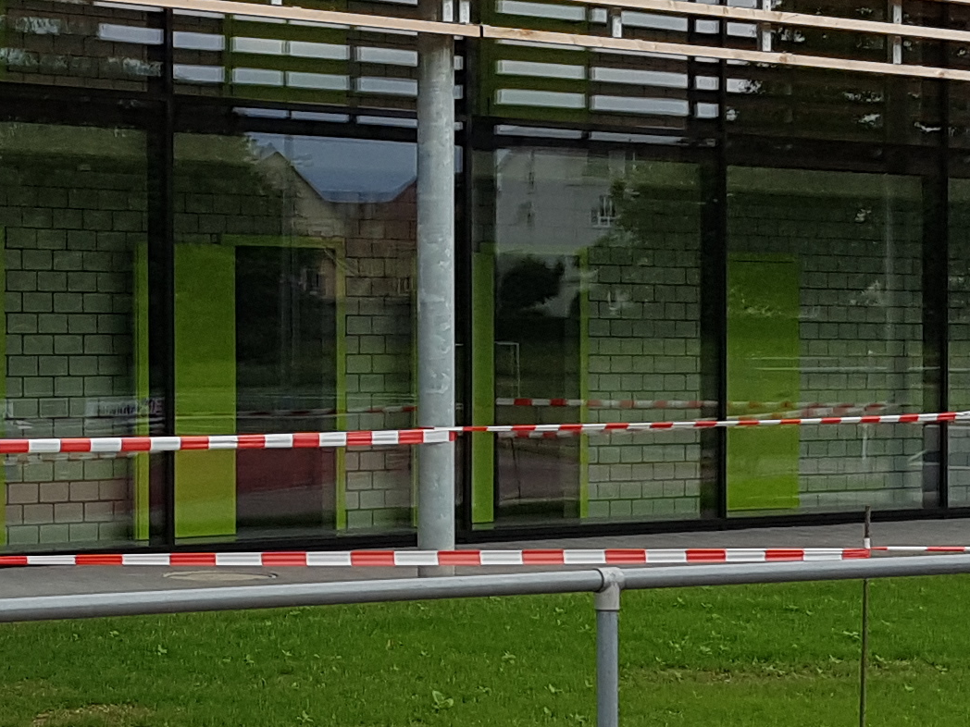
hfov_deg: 19.5
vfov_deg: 14.8
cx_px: 246
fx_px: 2802
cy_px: 398
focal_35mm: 100
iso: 50
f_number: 1.7
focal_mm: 4.2
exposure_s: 1/2384
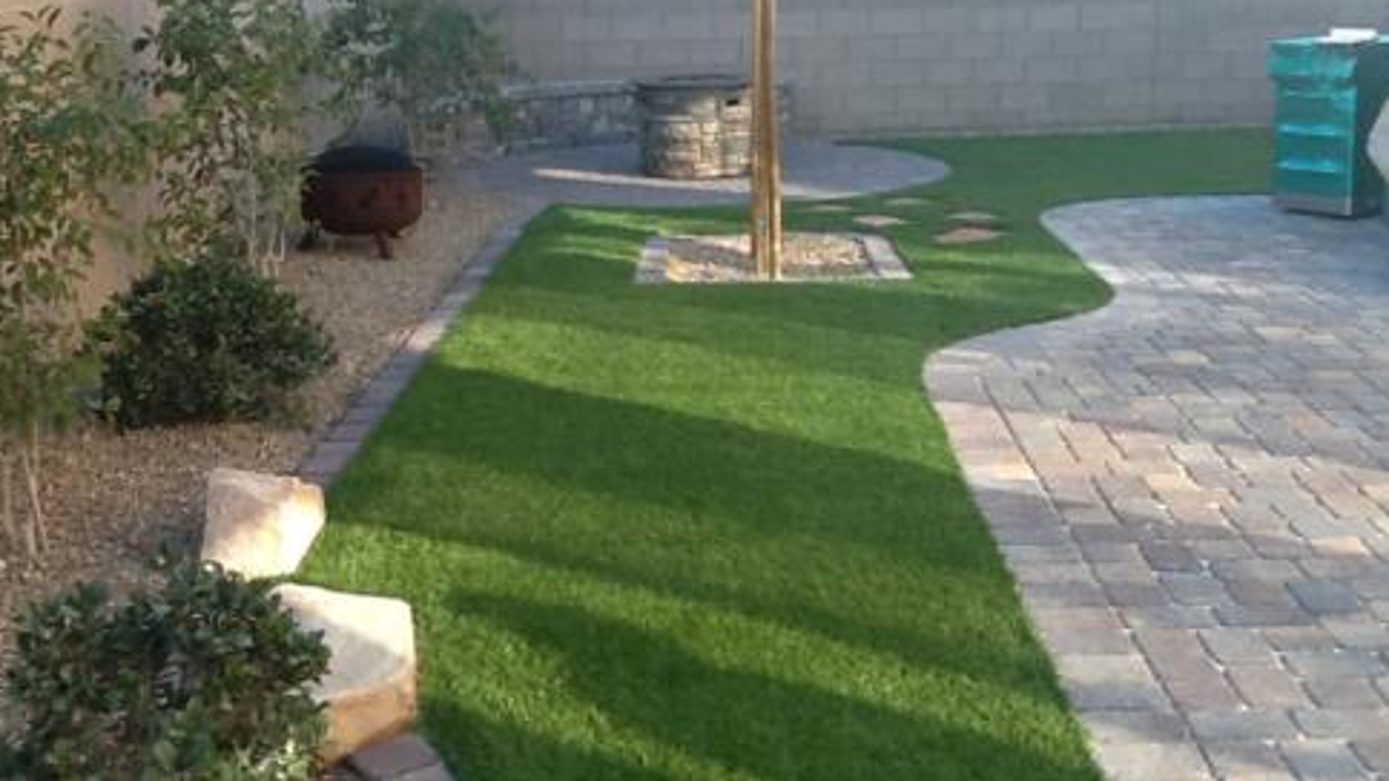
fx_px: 1326
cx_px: 697
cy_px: 386
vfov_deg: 32.8
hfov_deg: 55.3
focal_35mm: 36
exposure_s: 1/132
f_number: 2.4
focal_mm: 2.03
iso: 64
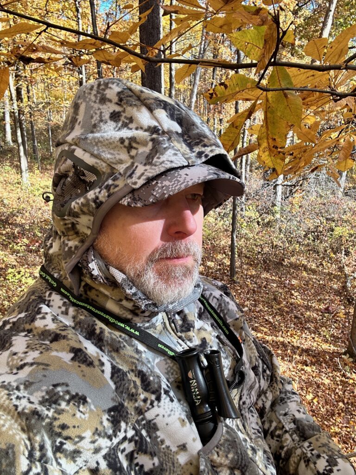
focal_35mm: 30
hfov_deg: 46.8
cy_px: 238
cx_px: 178
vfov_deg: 60.0
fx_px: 411
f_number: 1.9
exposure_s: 1/121
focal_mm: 2.69
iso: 20
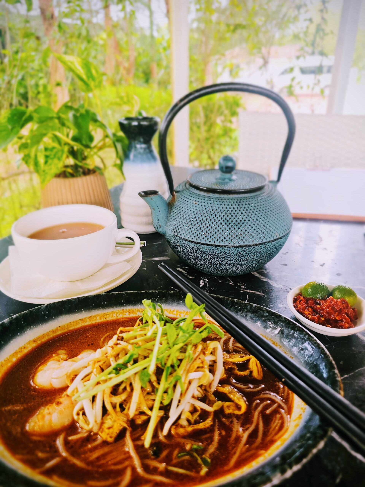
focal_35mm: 23
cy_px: 244
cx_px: 182
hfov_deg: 58.9
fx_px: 323
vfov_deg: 73.9
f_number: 1.7
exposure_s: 1/50
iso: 80
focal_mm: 6.3
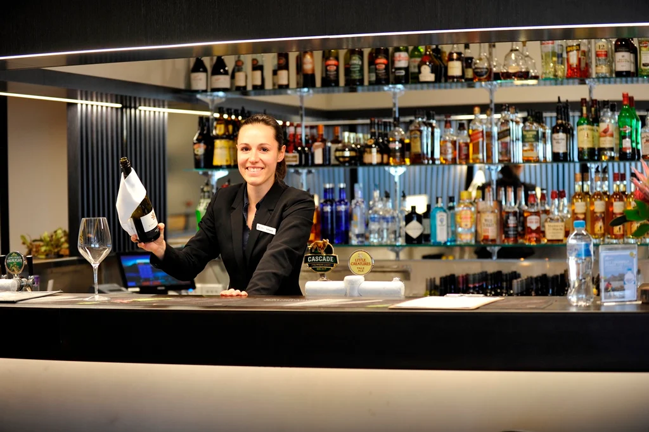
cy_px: 216
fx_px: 1261
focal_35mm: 70
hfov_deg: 28.9
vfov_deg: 19.4
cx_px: 324
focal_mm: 70
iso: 800
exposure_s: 1/50
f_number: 2.8
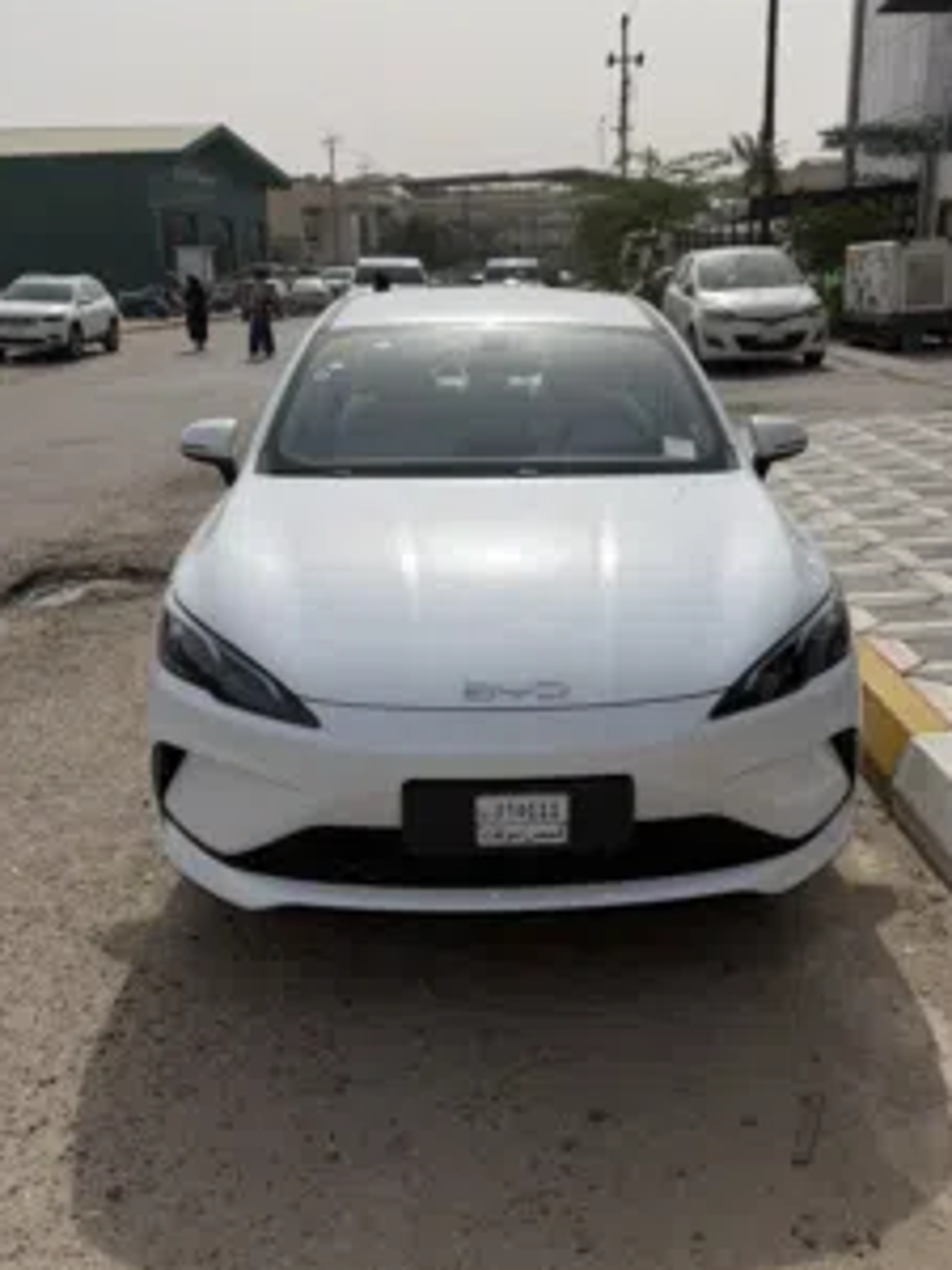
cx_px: 546
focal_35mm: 32
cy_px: 724
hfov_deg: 44.0
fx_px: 1173
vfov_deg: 56.6
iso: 80
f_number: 1.78
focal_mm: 6.76
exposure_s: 1/10309
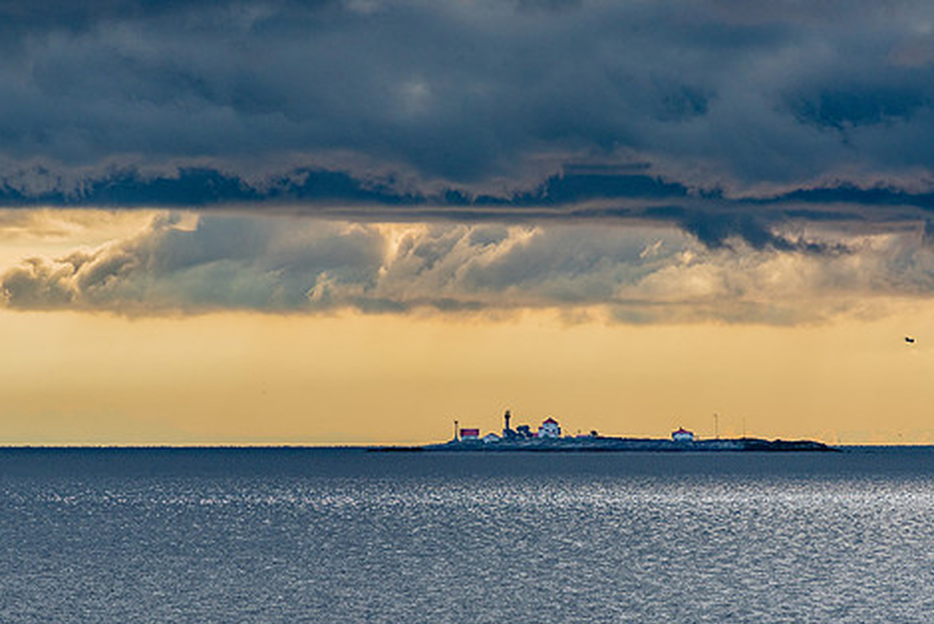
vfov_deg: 3.6
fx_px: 10020
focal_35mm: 386
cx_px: 495
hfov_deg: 5.3
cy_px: 337
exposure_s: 1/1600
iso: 200
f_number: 14
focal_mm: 300
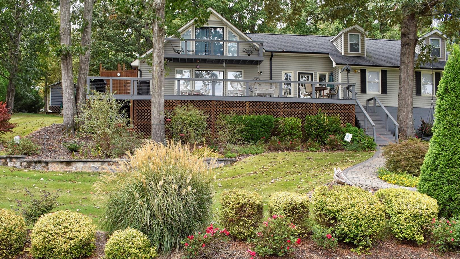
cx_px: 209
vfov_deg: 32.6
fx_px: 439
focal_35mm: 36
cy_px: 170
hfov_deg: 55.2
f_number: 8
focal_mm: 18
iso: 360
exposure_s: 1/250
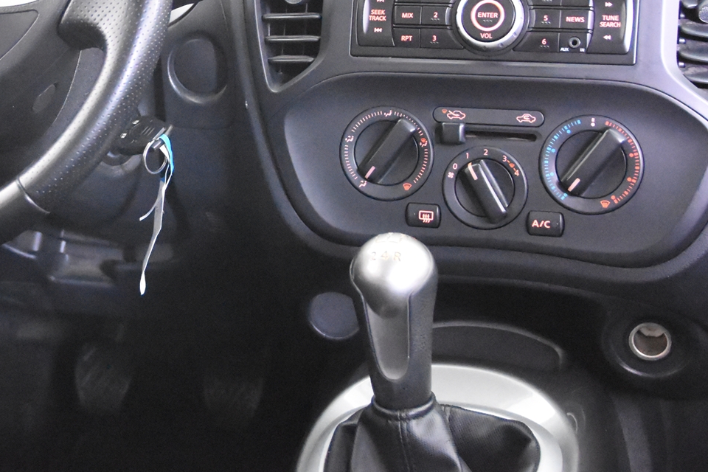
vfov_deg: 17.4
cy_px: 144
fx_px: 1534
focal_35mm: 78
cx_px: 111
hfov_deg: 25.4
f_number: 3.2
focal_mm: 26
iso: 12800
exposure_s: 1/40
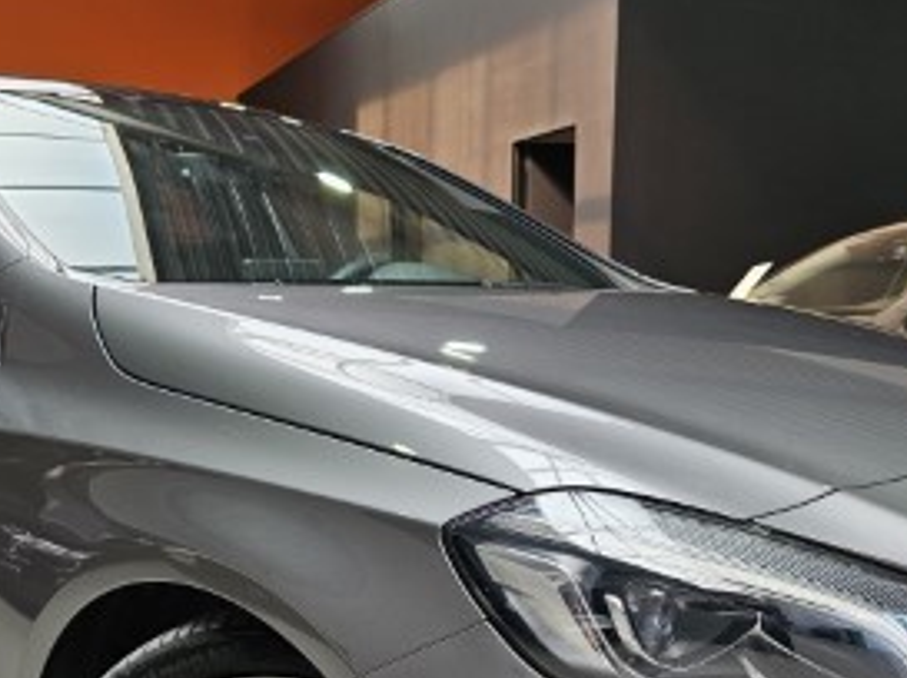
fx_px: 1413
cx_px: 425
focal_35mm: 54
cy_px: 705
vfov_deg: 25.4
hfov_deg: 35.6
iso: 80
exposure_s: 1/180
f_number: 1.7
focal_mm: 6.3
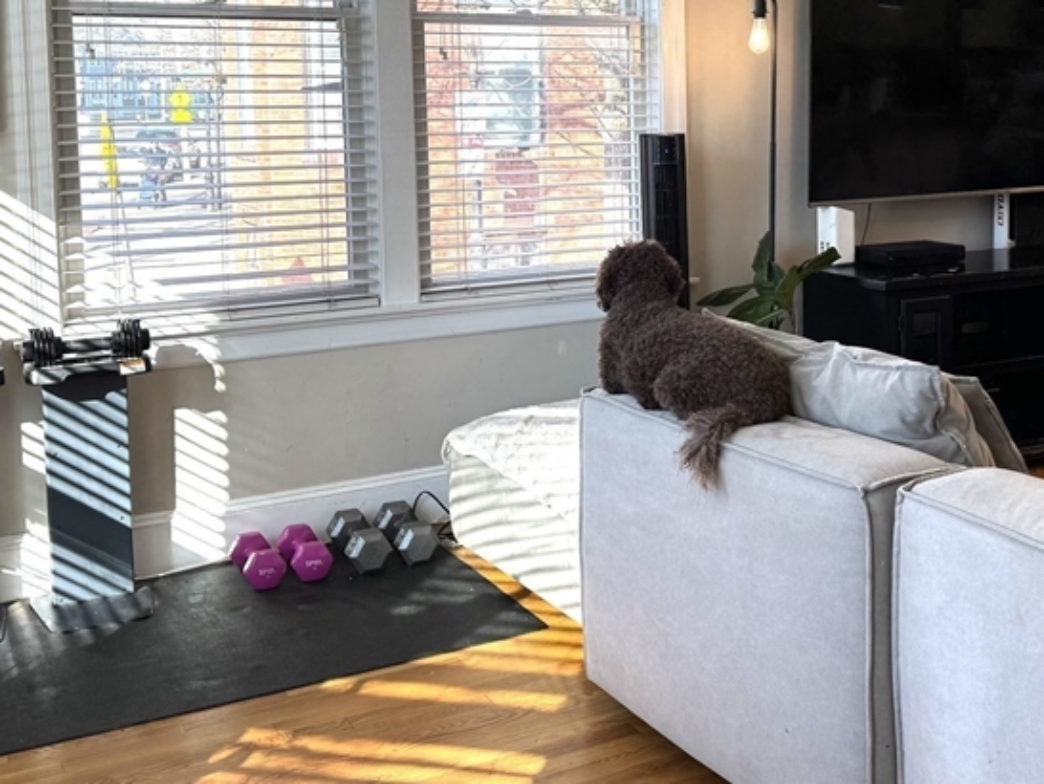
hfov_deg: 41.7
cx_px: 669
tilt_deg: -5.0
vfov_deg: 31.6
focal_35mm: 45
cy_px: 185
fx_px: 1358
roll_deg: +0.7
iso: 64
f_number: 1.78
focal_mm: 6.76
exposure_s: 1/222
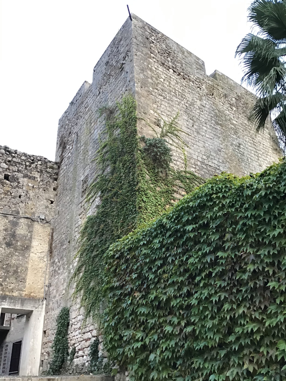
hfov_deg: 45.4
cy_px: 190
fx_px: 341
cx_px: 143
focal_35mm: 31
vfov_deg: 58.4
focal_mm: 3.3
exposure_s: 1/33
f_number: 2.4
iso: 125
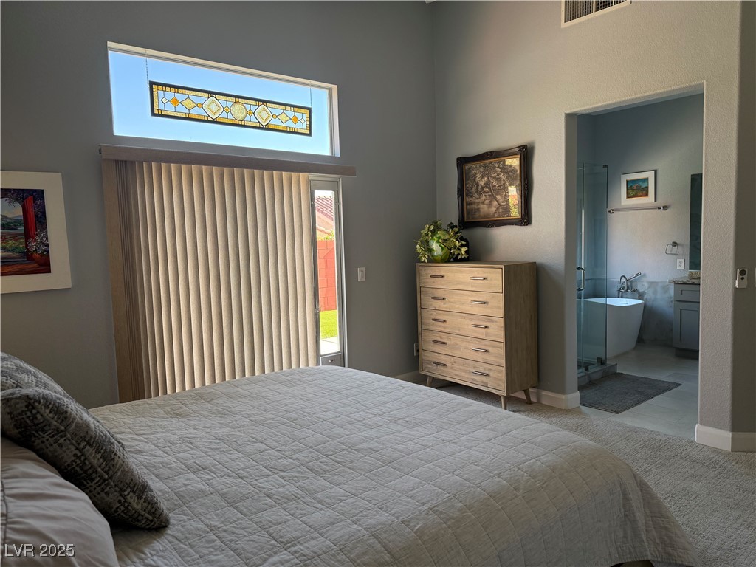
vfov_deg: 56.8
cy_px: 284
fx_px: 524
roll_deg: +1.8
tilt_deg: -4.5
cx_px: 378
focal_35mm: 24
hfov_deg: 71.6
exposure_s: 1/228
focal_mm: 6.76
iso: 160
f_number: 1.78
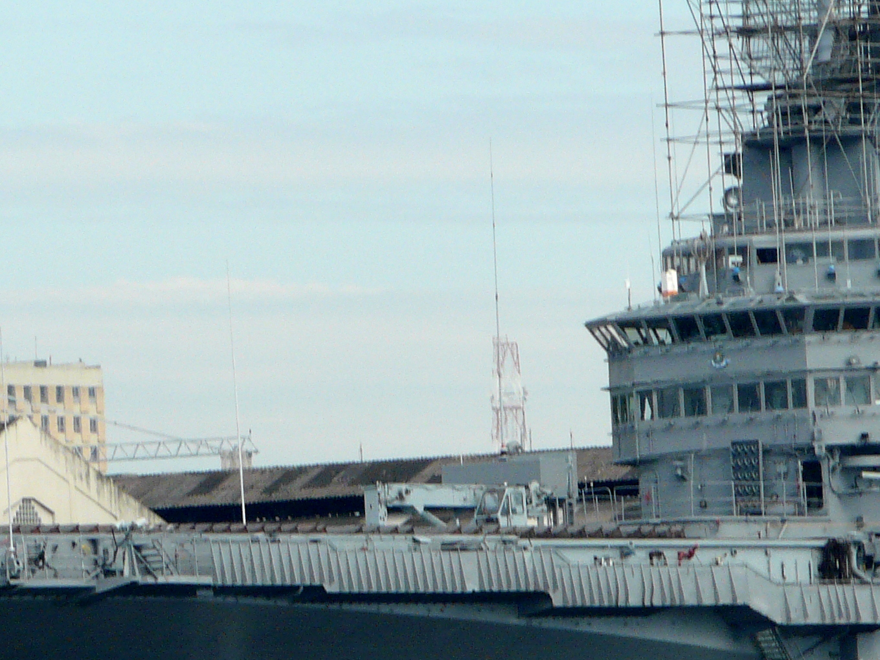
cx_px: 444
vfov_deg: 2.2
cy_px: 473
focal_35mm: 682
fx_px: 17336
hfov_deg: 2.9
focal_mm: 46.7
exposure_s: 1/400
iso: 100
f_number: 5.6
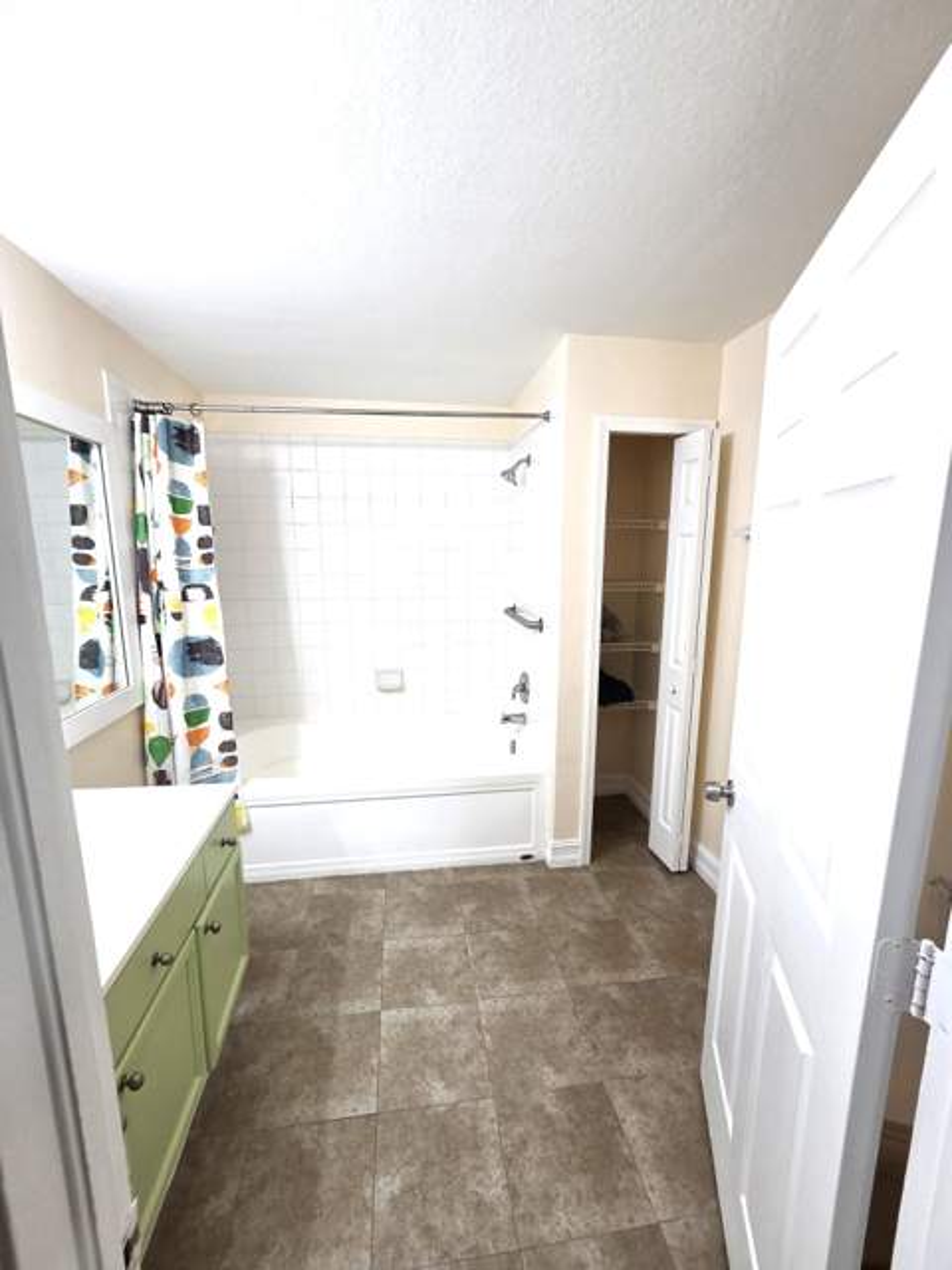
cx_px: 476
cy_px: 635
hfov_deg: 89.9
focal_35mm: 13
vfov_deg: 106.2
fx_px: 477
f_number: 2.2
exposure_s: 1/120
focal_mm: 2.2
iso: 200
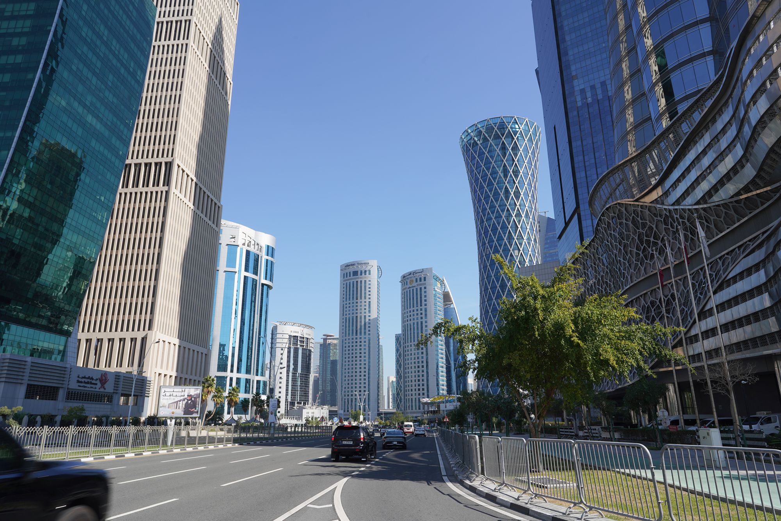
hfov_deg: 73.7
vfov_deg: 53.1
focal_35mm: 24
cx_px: 390
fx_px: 521
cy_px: 260
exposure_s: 1/100
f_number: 14
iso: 100
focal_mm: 24
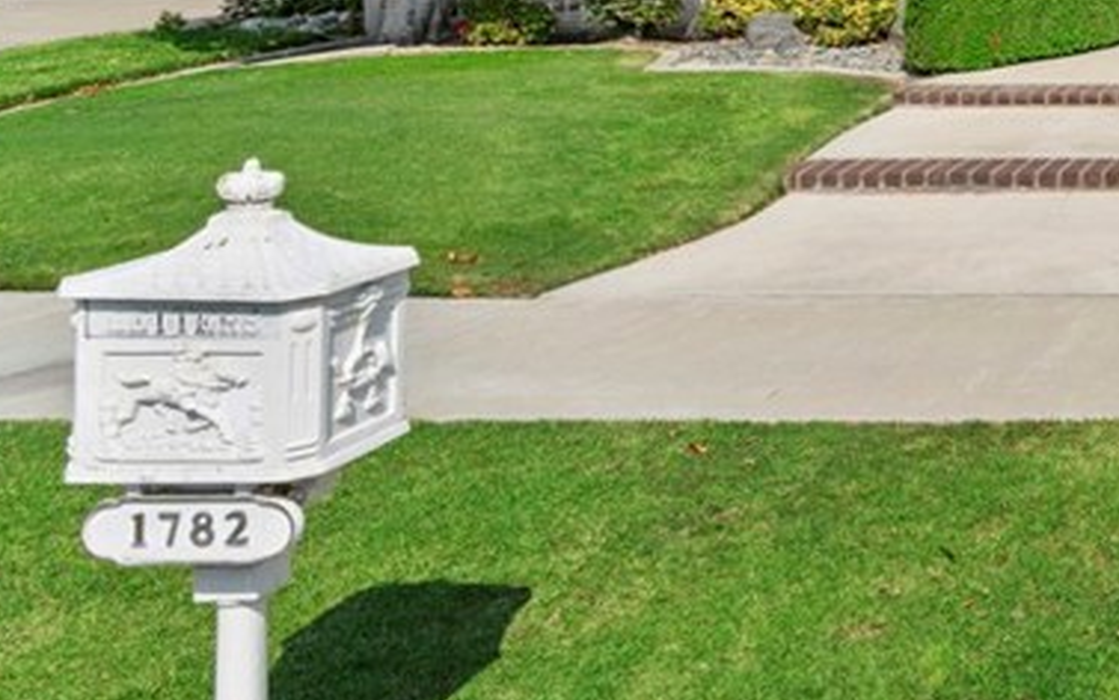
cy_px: -119
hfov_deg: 31.9
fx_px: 1434
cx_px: 1475
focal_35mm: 47
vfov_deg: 25.0
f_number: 8
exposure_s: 1/500
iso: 200
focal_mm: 17
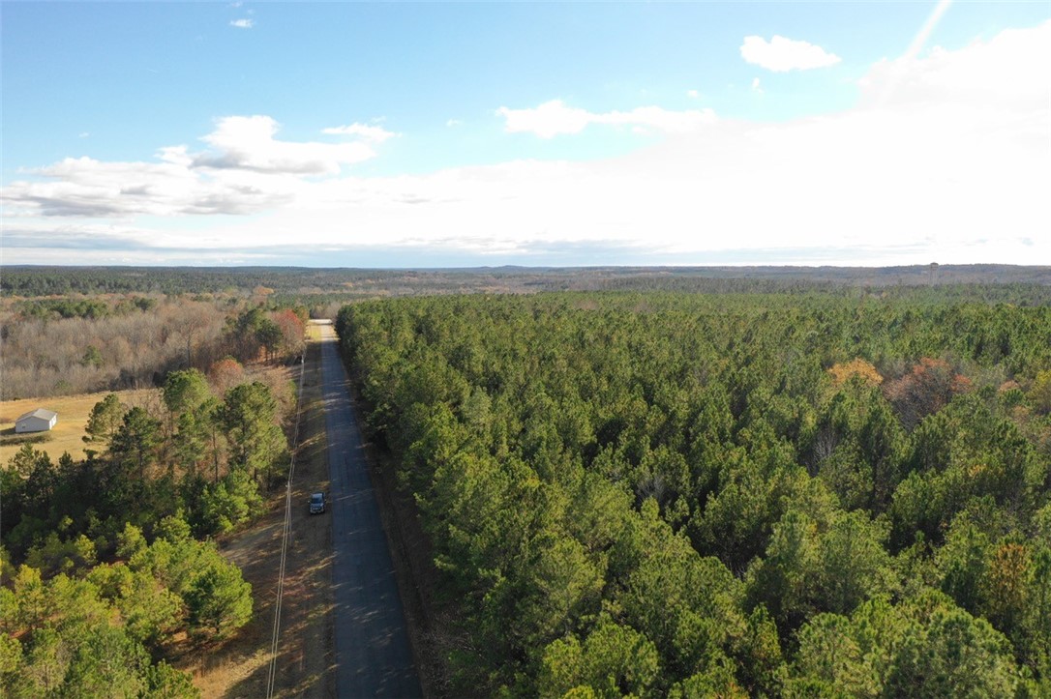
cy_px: 350
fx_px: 817
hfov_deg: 65.5
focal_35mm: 28
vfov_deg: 46.4
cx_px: 526
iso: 100
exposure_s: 1/320
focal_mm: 10.26
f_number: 5.6
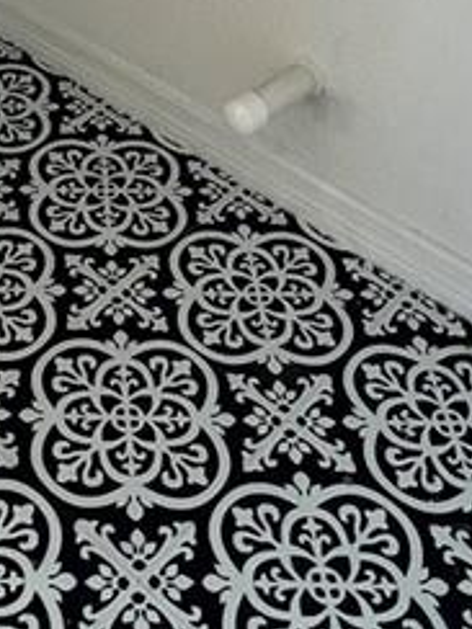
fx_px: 1164
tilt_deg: -17.6
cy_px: -327
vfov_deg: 23.7
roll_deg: -2.7
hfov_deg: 22.4
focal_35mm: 64
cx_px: 52
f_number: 1.8
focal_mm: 1.57
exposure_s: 1/85
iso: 250
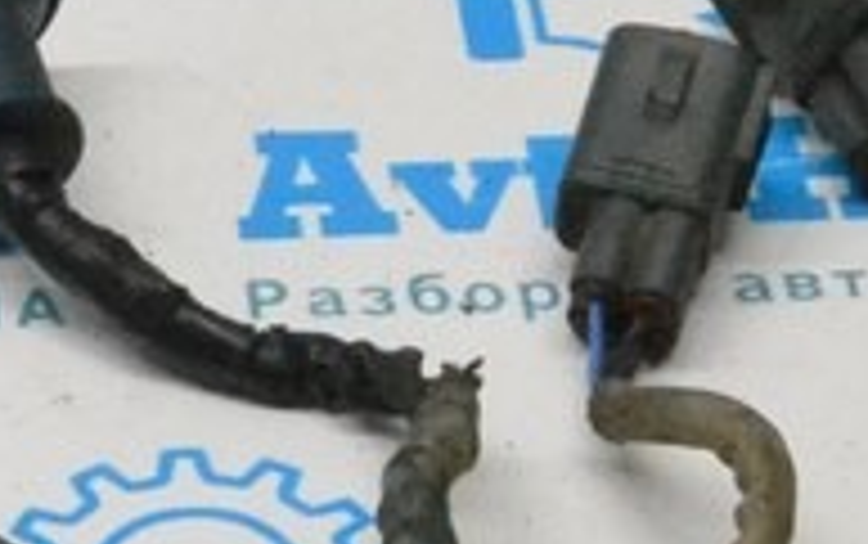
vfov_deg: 5.6
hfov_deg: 8.8
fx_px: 5557
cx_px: -337
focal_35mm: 235
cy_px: 537
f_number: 13
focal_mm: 29
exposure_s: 1/160
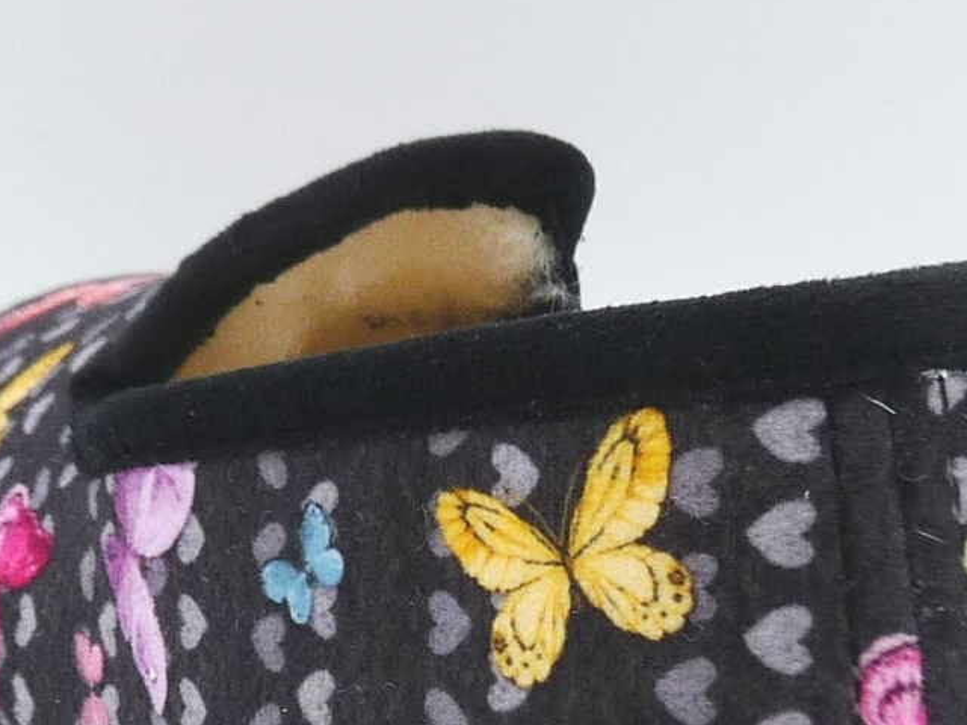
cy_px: 559
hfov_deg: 17.9
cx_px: 496
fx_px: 3073
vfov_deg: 13.4
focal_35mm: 110
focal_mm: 4.8
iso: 100
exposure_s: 1/250
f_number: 4
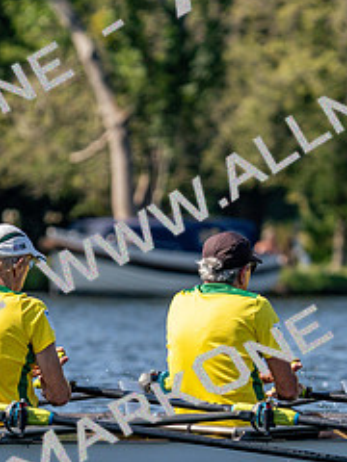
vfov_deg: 2.8
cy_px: 299
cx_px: 276
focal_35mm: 719
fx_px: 9610
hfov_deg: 2.1
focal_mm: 309
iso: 320
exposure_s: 1/1600
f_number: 6.3
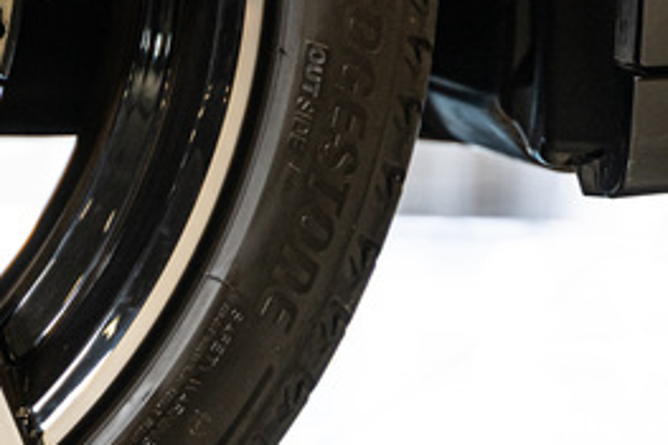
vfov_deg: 4.7
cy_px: -43
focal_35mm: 292
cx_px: -451
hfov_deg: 6.9
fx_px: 5415
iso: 400
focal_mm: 75
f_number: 2.8
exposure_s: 1/160
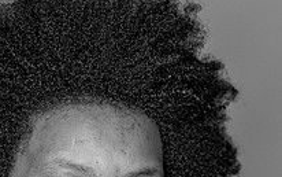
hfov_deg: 11.1
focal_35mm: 189
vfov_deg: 6.9
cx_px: 78
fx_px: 1453
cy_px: 255
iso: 2000
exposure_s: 1/200
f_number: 3.5
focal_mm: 85
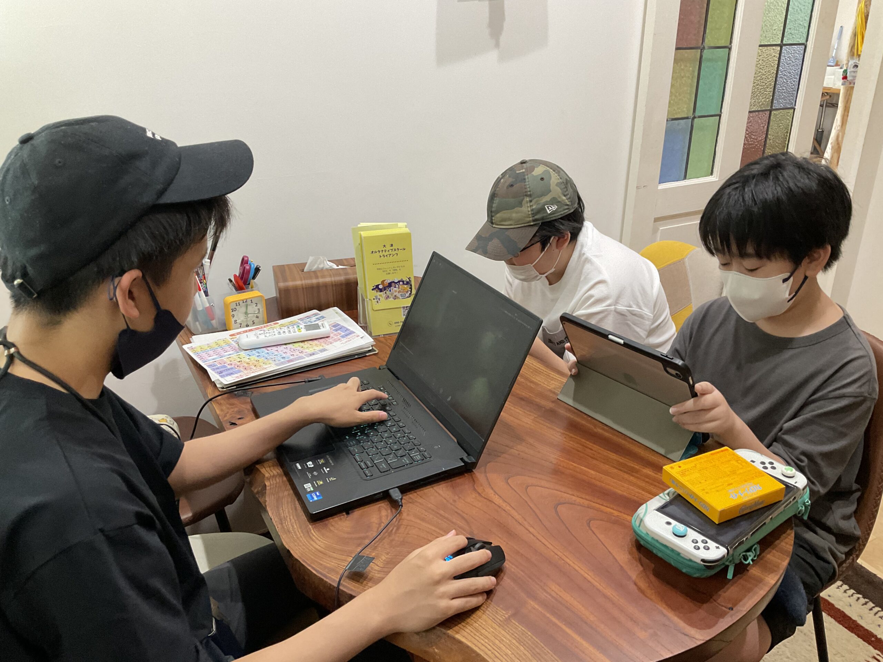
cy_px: 331
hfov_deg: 61.7
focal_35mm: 29
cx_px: 442
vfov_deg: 48.2
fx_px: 740
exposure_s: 1/60
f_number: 1.8
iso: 125
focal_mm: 3
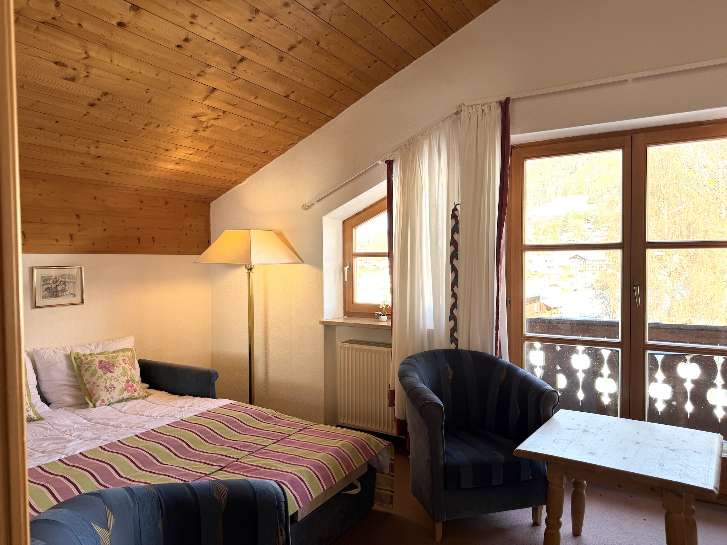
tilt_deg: -2.0
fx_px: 504
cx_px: 364
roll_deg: +0.4
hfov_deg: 71.6
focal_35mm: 24
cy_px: 272
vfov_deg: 56.8
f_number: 1.78
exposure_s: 1/100
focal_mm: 6.76
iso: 64
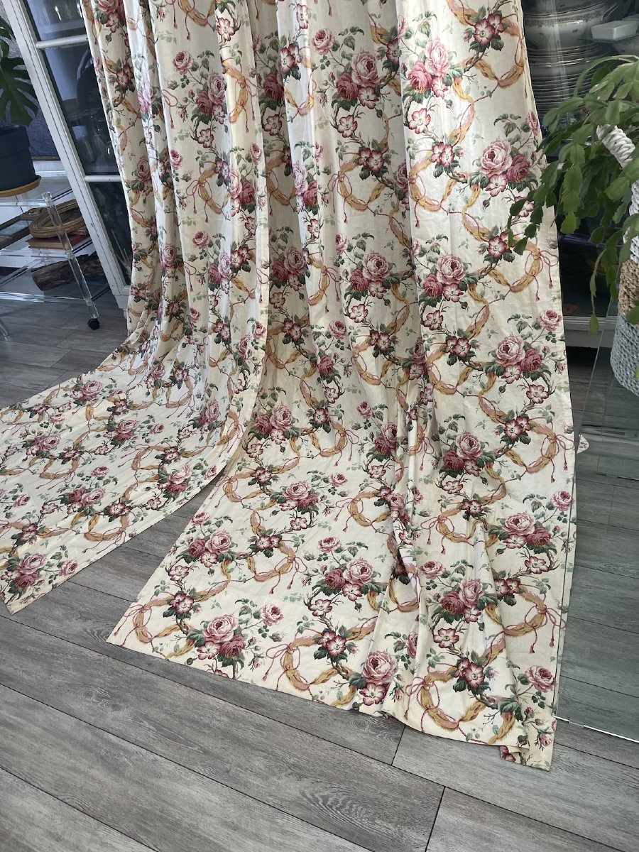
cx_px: 320
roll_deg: +12.2
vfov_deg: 69.4
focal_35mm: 25
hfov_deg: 54.9
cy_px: 426
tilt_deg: -35.5
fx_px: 615
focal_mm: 5.1
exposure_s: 1/121
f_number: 1.6
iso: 125
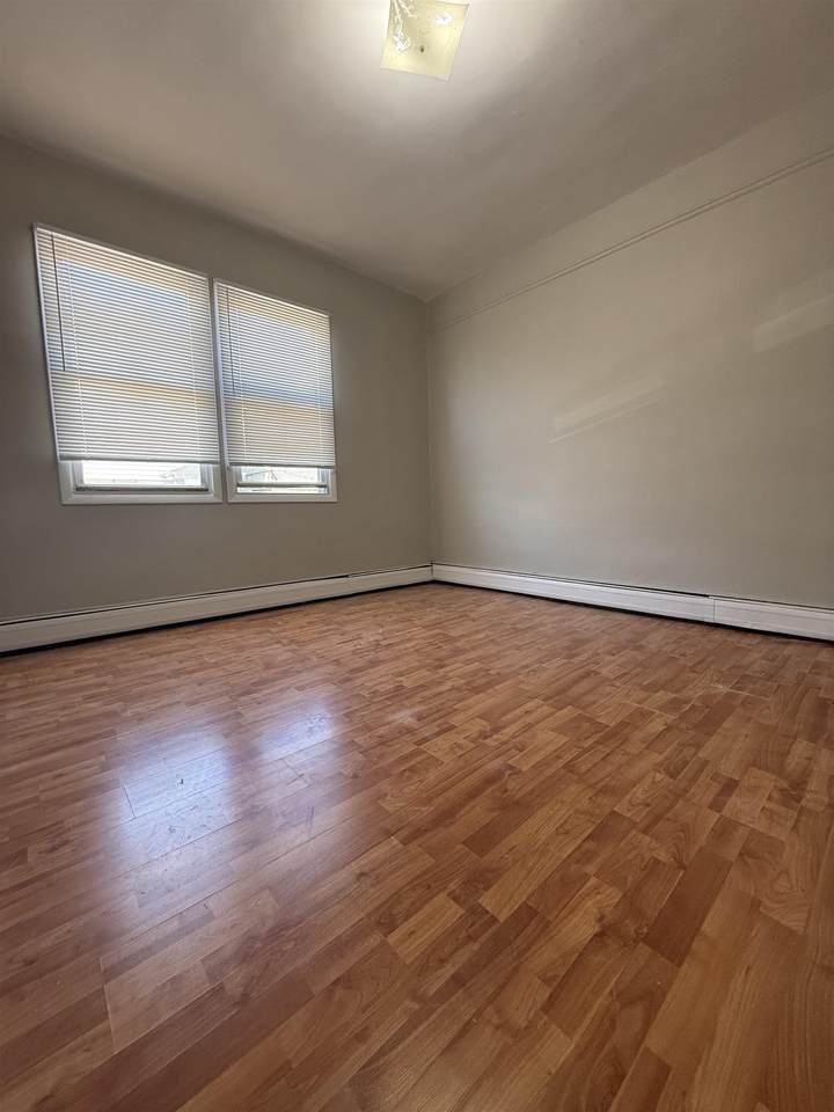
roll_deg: +1.7
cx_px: 417
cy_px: 556
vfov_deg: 102.1
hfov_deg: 85.7
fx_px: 450
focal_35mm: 14
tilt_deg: -4.8
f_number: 2.2
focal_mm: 2.22
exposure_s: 1/120
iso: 320
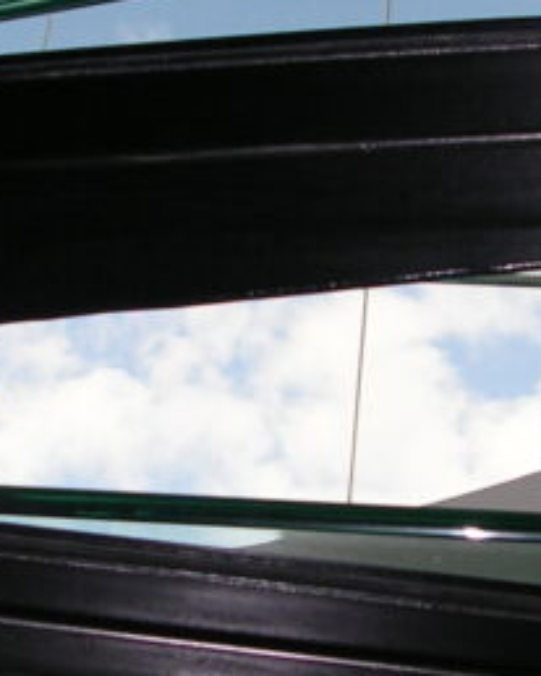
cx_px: 274
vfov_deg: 17.4
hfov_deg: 14.0
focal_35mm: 110
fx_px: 2203
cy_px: 493
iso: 50
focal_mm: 5.8
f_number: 2.8
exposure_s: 1/330
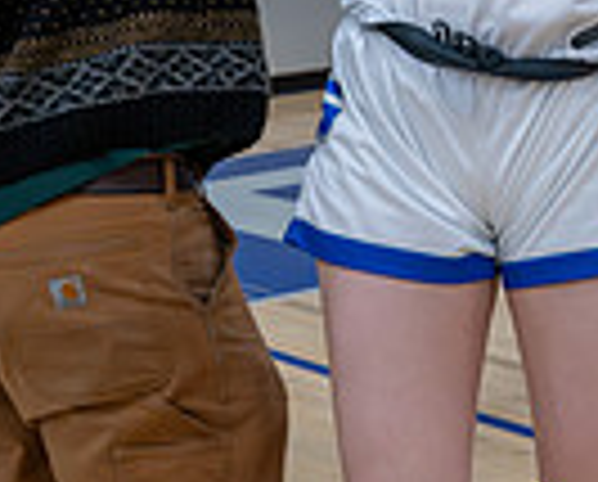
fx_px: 2572
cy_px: 45
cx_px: 558
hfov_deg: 13.1
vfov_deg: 10.6
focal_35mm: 145
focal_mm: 30.5
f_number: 5
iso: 4500
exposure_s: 1/400
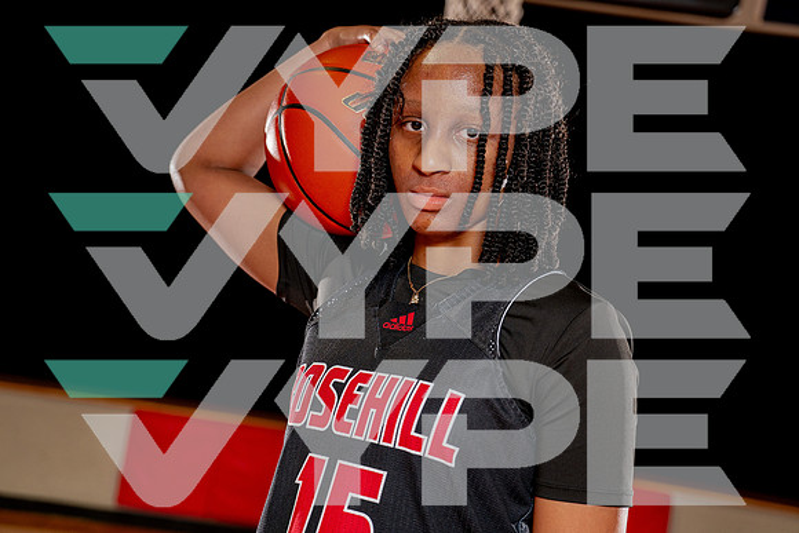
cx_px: 400
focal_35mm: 62
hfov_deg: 32.4
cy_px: 266
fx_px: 1376
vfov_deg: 21.9
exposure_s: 1/250
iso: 400
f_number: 4
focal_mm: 62
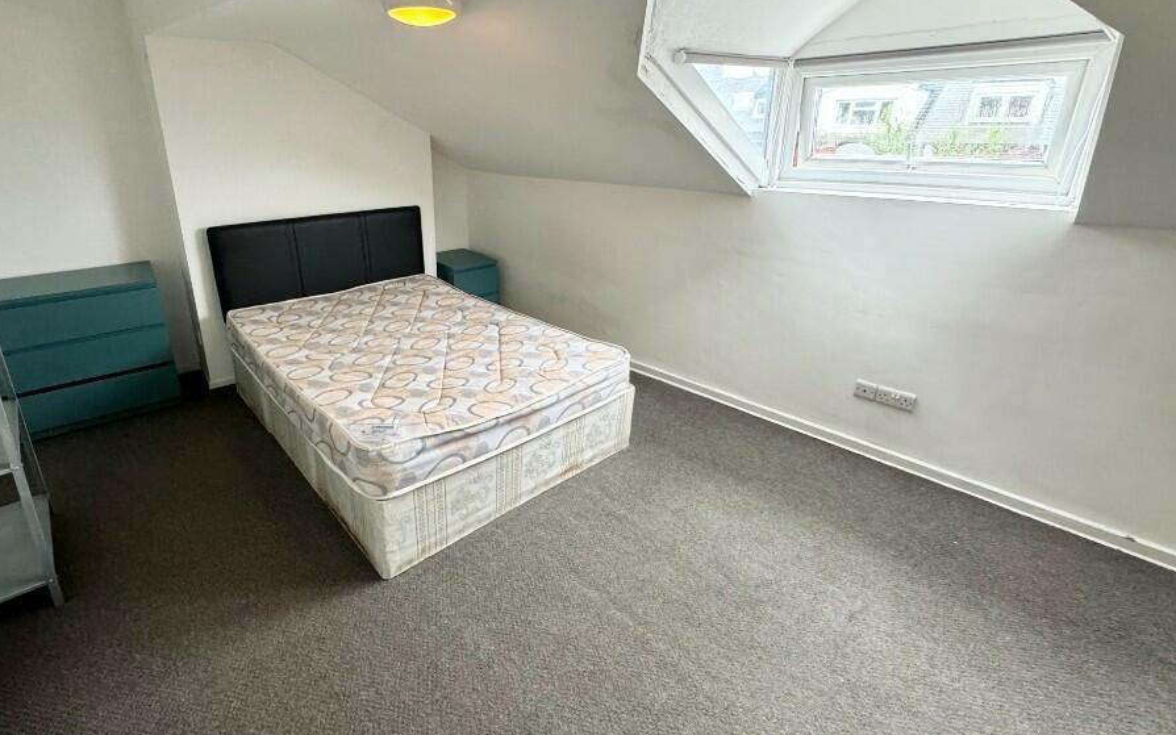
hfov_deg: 93.8
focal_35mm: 17
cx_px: 506
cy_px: 310
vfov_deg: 67.6
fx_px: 545
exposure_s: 1/100
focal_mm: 2.22
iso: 320
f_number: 2.2
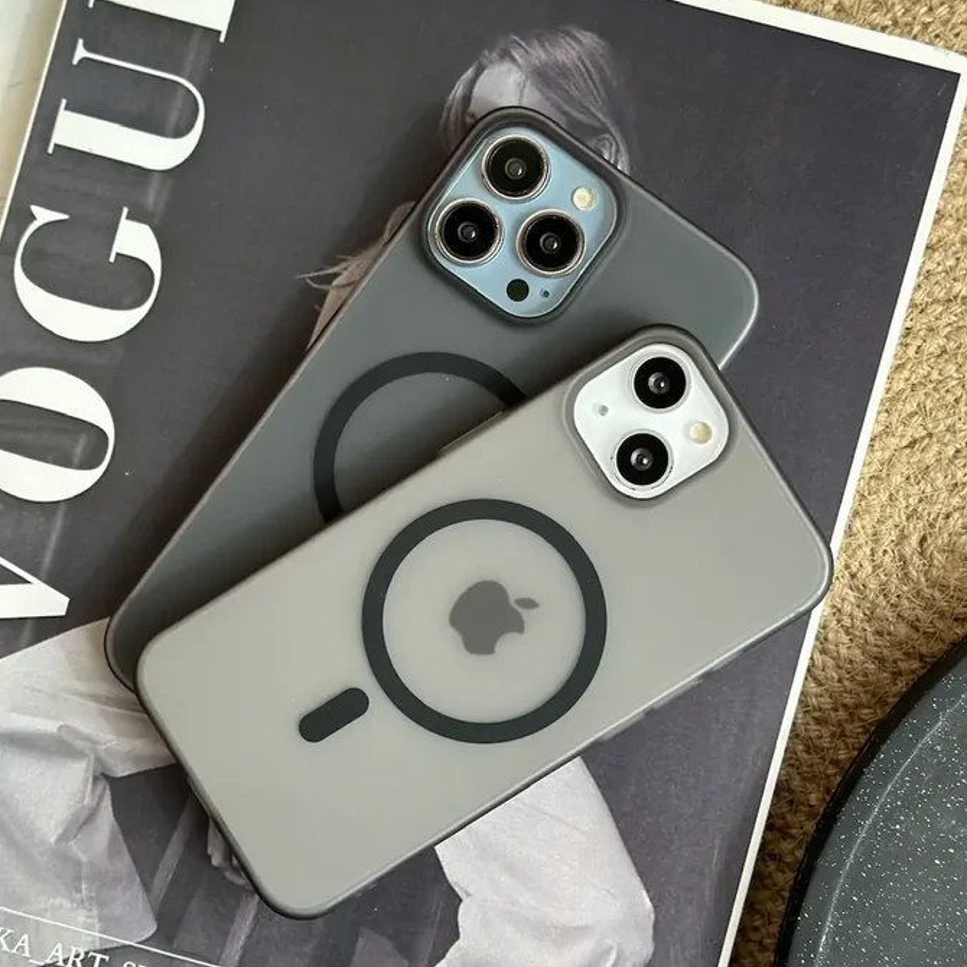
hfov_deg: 30.0
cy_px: 491
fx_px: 1801
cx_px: 484
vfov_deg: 30.0
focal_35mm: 57
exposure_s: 1/651
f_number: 1.78
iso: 80
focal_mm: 6.86
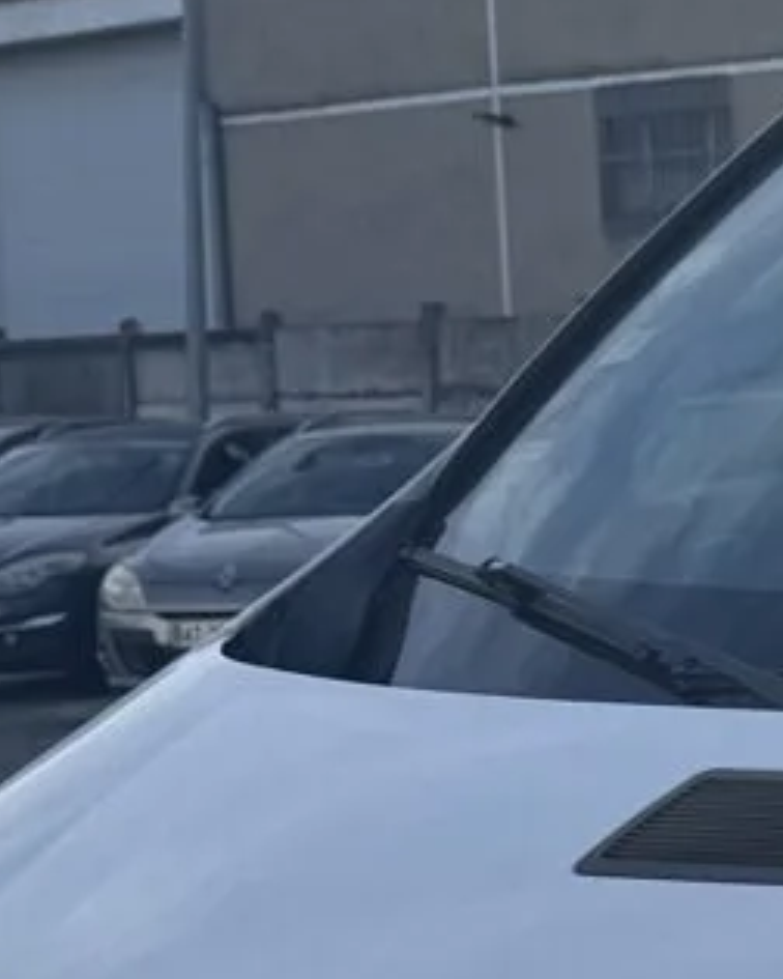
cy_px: 935
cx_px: 1889
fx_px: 4142
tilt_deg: -6.5
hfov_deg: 9.6
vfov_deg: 13.3
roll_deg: -0.3
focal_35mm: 143
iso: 80
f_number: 1.78
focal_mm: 6.76
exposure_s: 1/3802
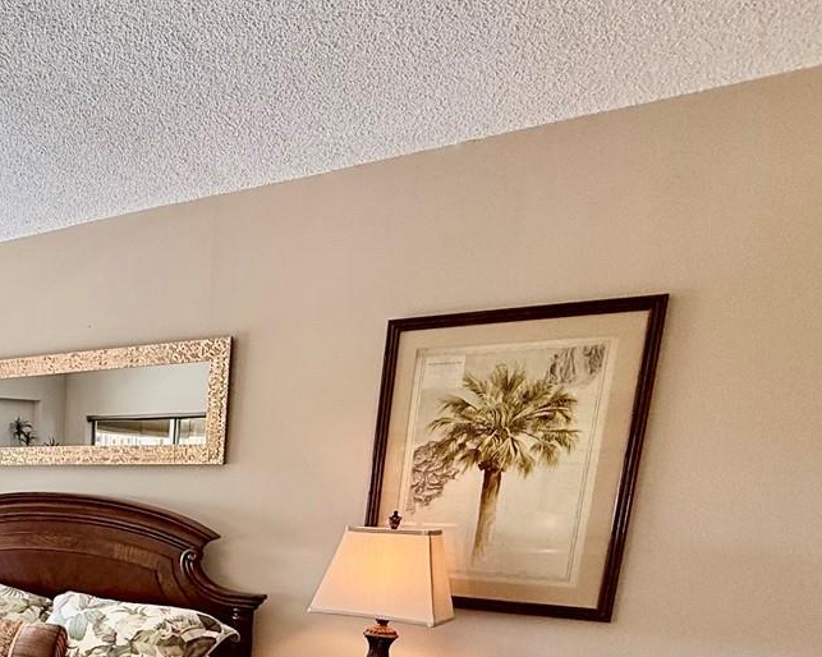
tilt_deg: -11.3
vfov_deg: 38.8
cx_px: -26
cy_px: 645
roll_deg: -0.4
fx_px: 827
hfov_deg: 43.9
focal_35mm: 34
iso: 80
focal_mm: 2.22
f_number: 2.2
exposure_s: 1/120
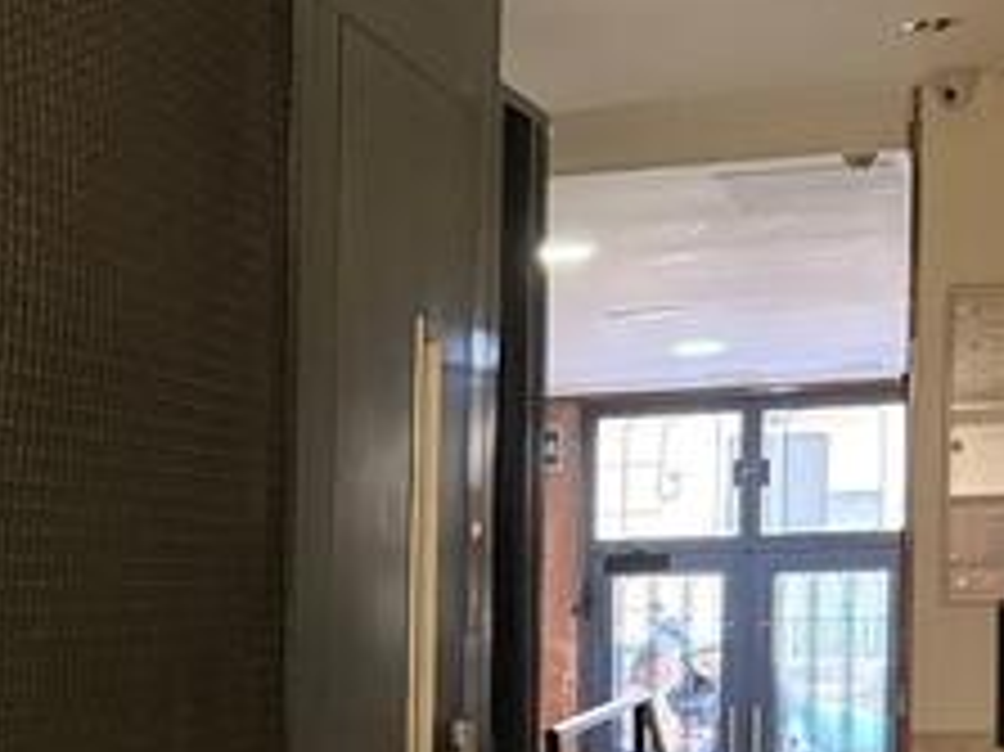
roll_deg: +1.4
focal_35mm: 86
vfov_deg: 16.6
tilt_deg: -5.4
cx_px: -95
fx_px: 2493
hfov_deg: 21.6
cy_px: 824
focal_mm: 6.76
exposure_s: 1/33
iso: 800
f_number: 1.78
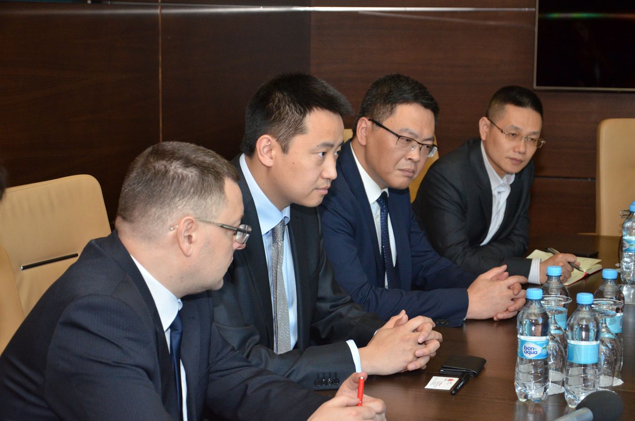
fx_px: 1320
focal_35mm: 75
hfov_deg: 27.0
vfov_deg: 18.1
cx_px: 318
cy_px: 210
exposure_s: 1/250
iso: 1600
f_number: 5
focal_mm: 50
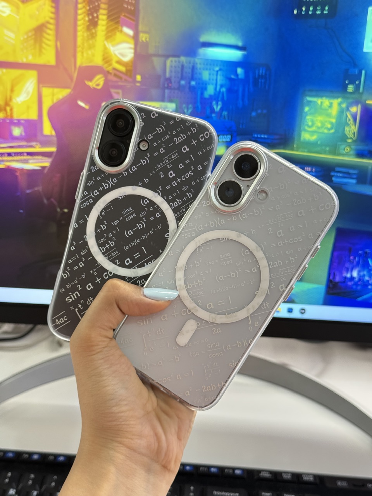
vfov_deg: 39.7
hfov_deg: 30.3
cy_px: 248
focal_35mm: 48
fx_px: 688
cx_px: 186
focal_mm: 6.76
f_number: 1.78
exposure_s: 1/50
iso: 160
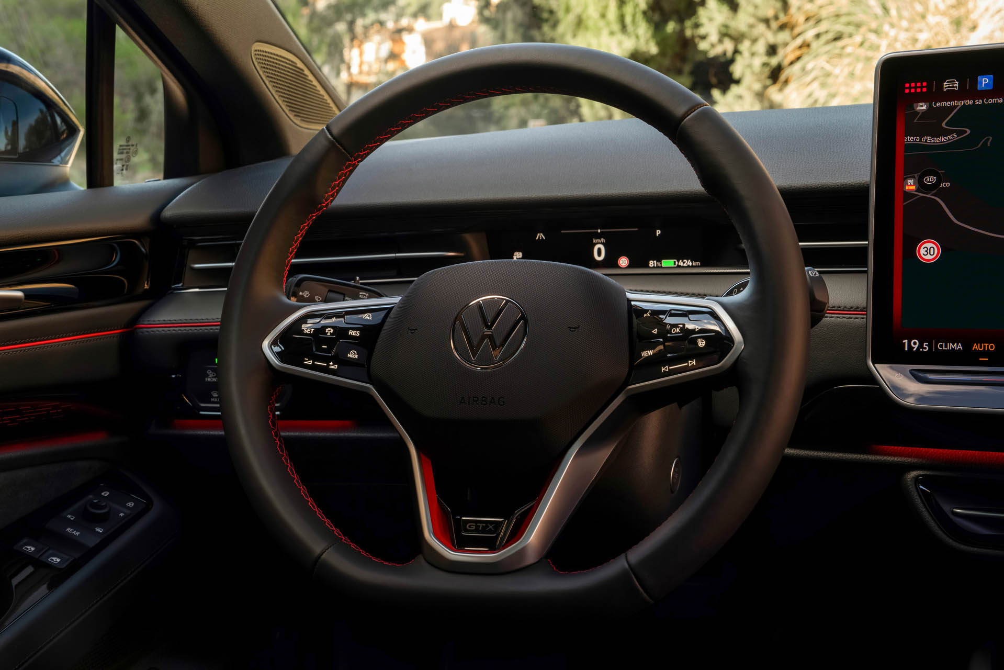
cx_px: 502
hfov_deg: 38.9
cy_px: 335
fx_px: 1422
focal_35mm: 51
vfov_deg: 26.5
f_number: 11
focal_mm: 51
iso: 50
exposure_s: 1/1.25
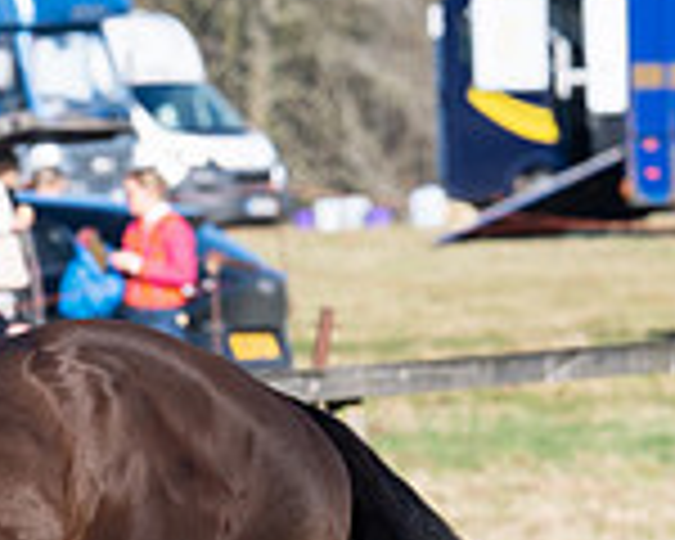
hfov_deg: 2.2
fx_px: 17400
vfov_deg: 1.8
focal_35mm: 871
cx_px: -199
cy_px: 794
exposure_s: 1/1250
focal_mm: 135
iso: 200
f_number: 5
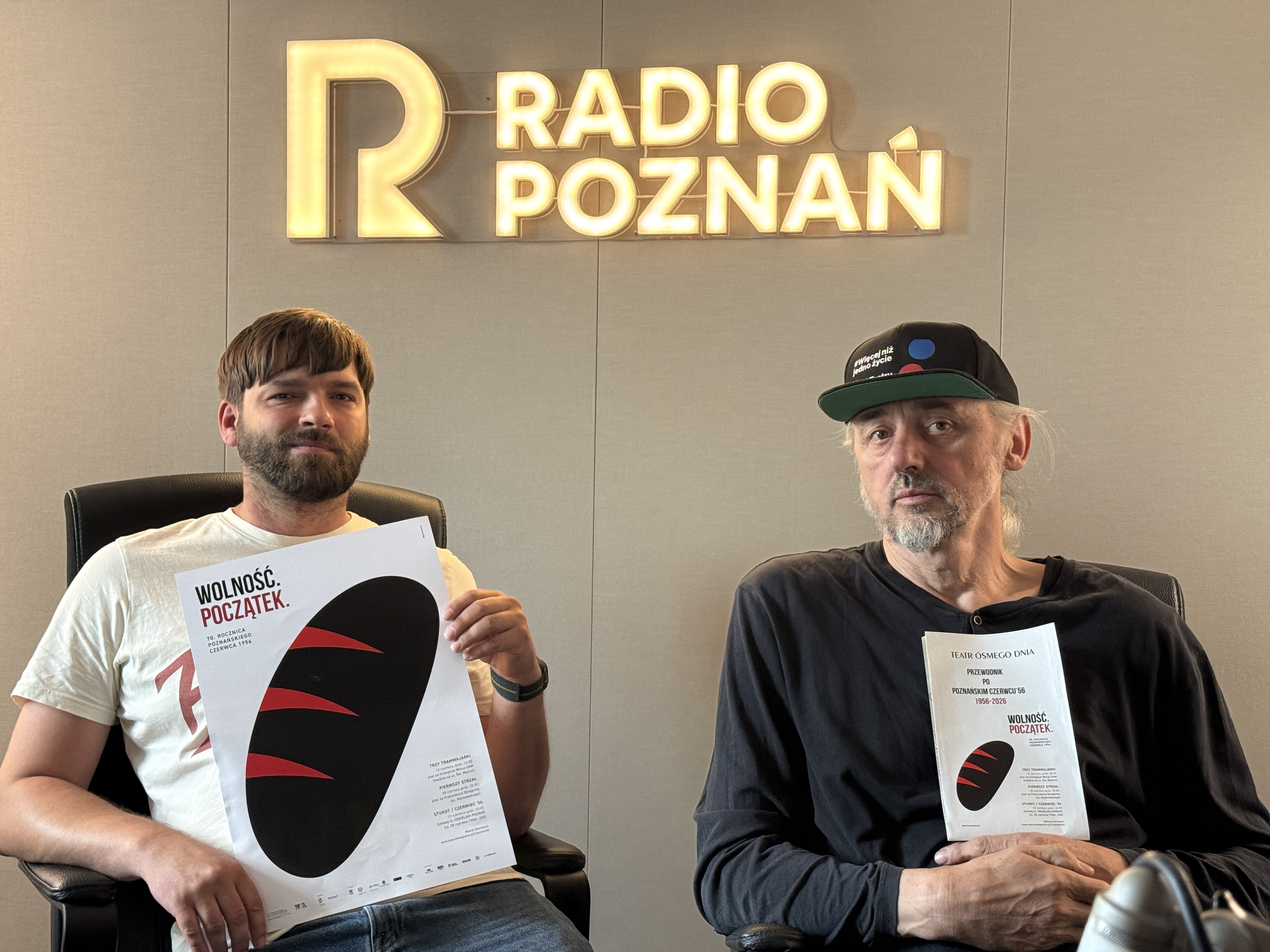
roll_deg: -0.8
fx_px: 1761
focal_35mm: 48
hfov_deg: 39.7
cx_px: 635
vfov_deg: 30.3
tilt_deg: -0.1
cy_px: 476
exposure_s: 1/57
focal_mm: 6.76
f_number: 1.78
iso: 250
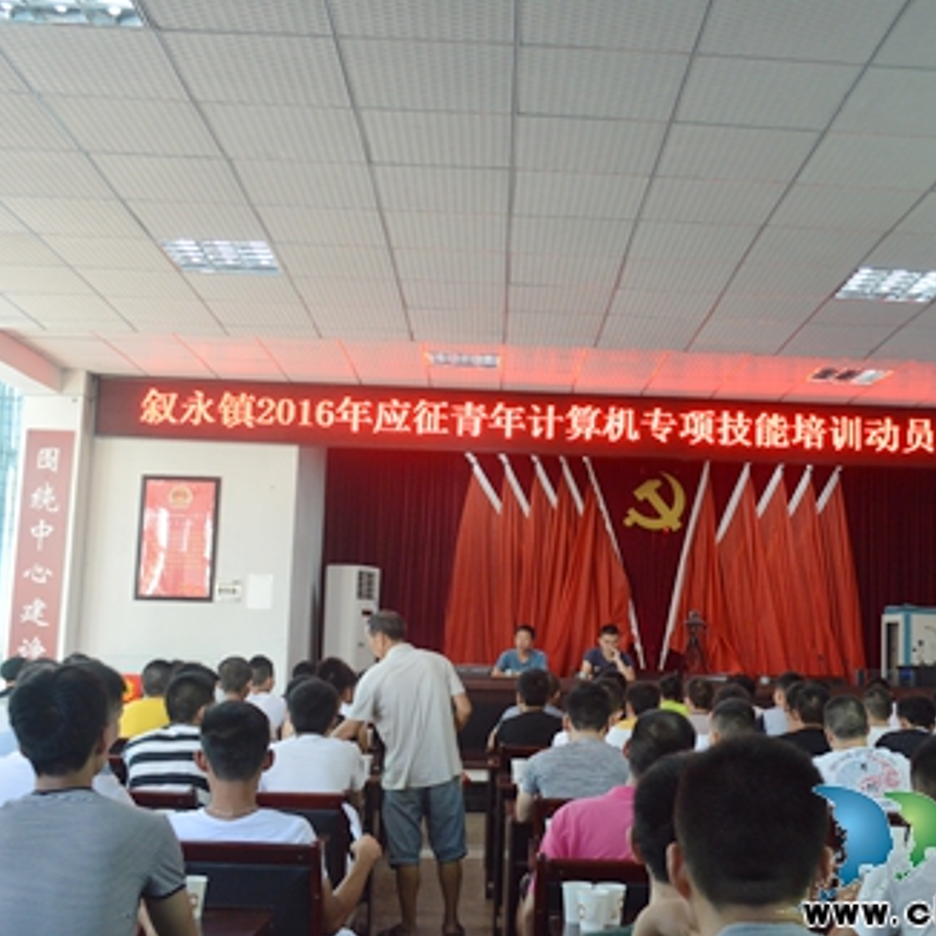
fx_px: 1315
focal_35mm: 43
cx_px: 560
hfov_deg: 39.0
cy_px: 471
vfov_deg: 39.2
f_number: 5
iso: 800
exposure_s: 1/50
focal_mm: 22
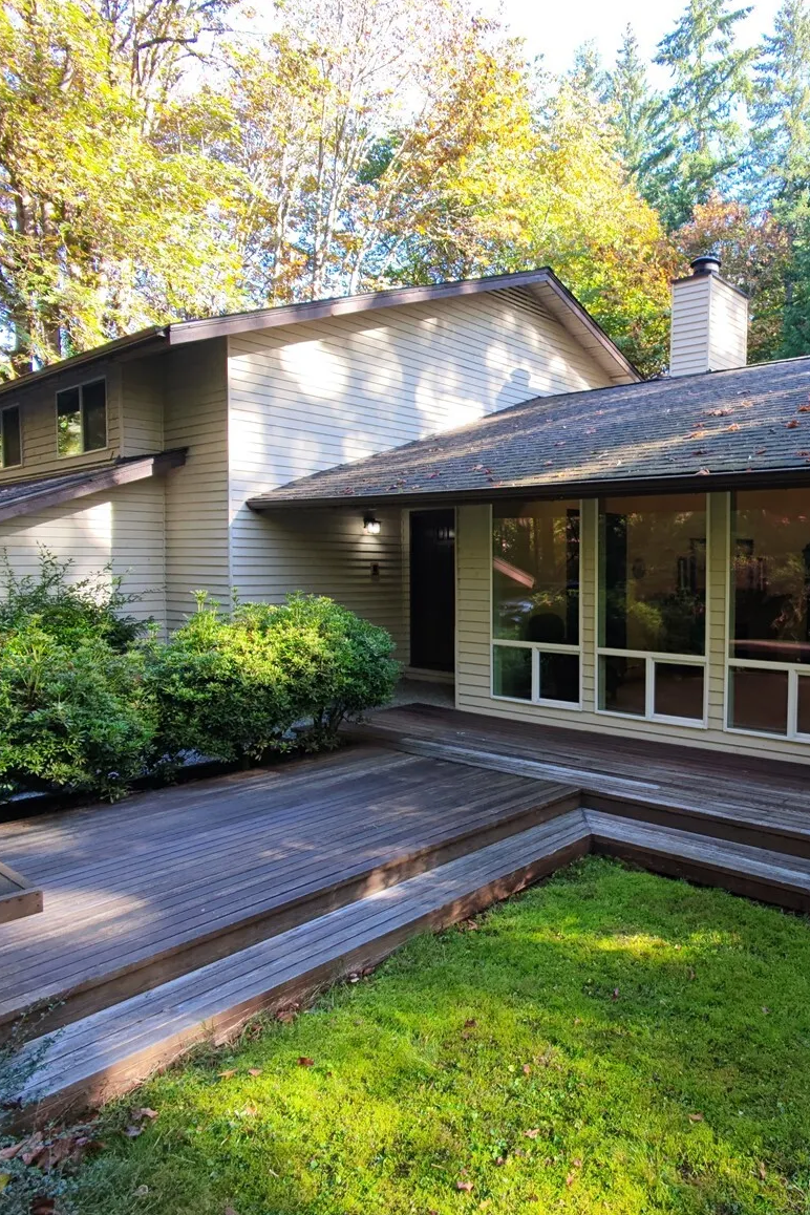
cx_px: 608
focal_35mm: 23
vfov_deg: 76.1
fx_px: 776
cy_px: 594
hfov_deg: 52.7
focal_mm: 16
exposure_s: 1/100
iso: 148
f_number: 2.55
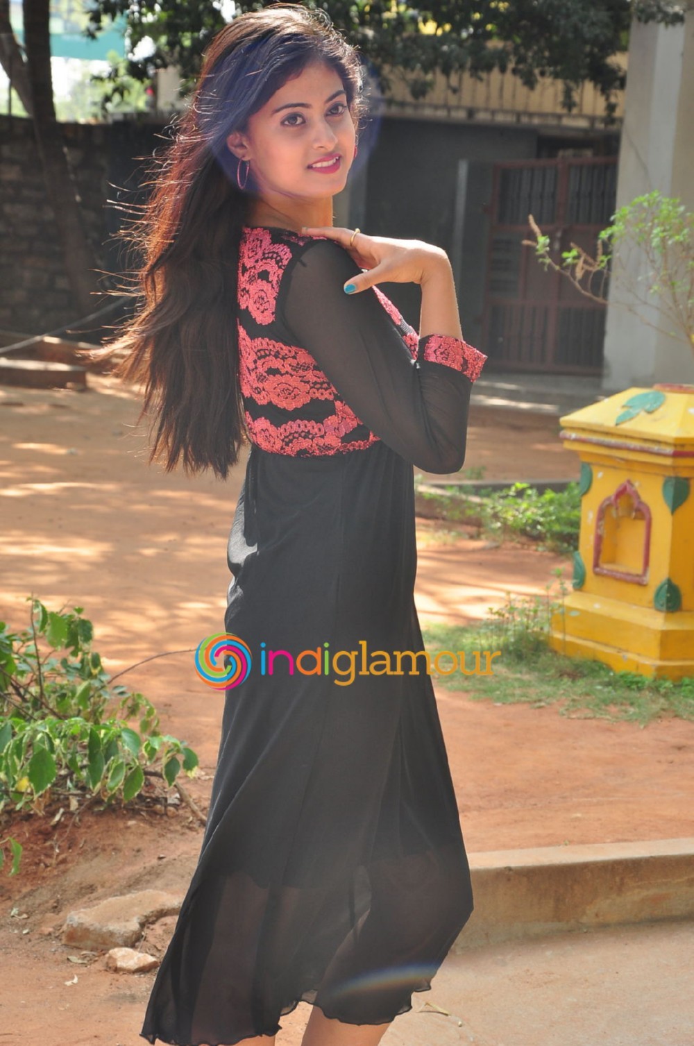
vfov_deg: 21.9
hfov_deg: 14.7
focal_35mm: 93
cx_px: 347
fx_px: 2698
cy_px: 523
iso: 320
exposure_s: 1/125
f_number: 8
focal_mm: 62
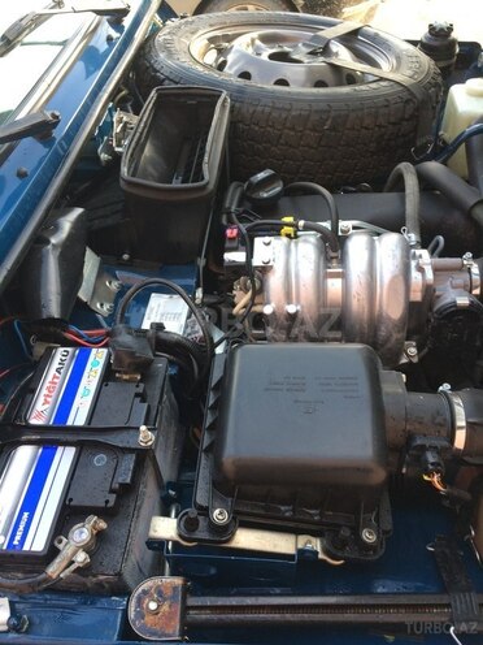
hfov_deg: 48.2
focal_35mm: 29
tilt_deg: -48.8
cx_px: 242
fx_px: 540
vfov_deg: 61.7
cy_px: 322
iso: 40
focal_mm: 4.15
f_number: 2.2
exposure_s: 1/50
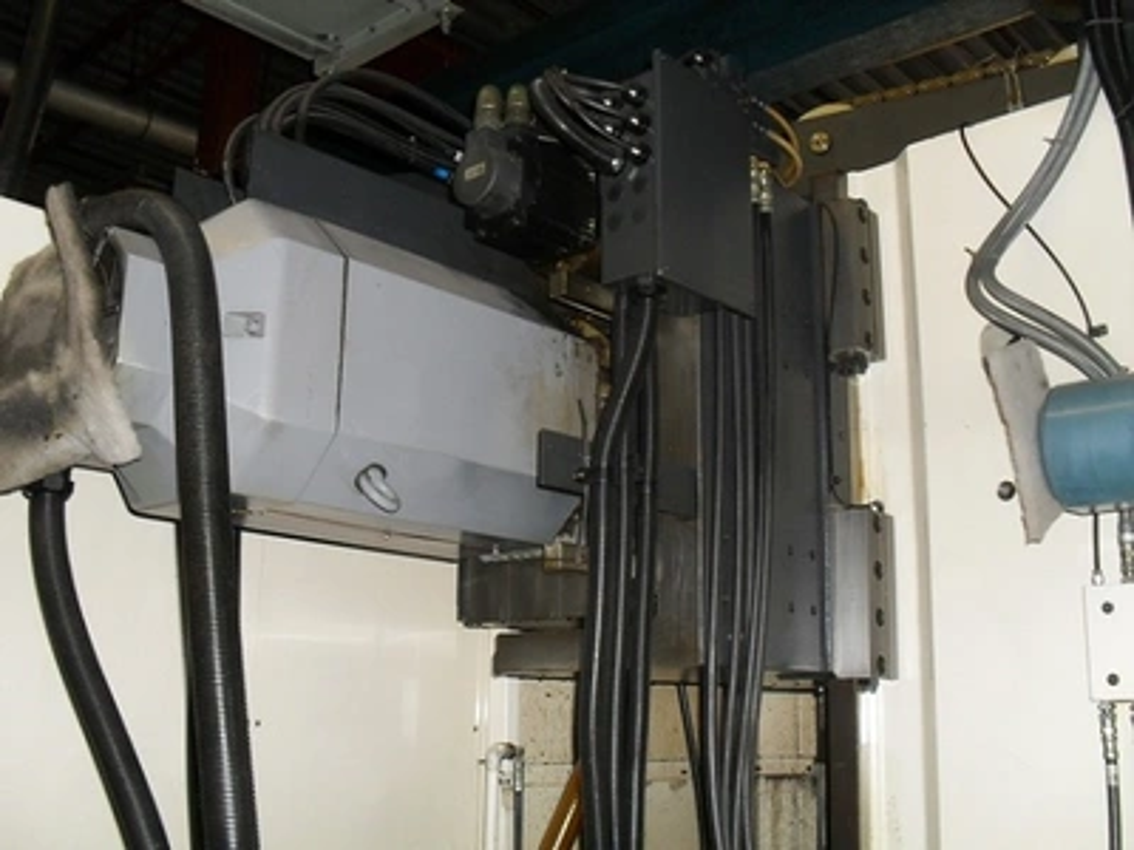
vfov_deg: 40.7
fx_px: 1147
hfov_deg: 52.6
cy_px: 425
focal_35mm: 35
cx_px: 567
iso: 200
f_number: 3.2
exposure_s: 1/45
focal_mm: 6.3
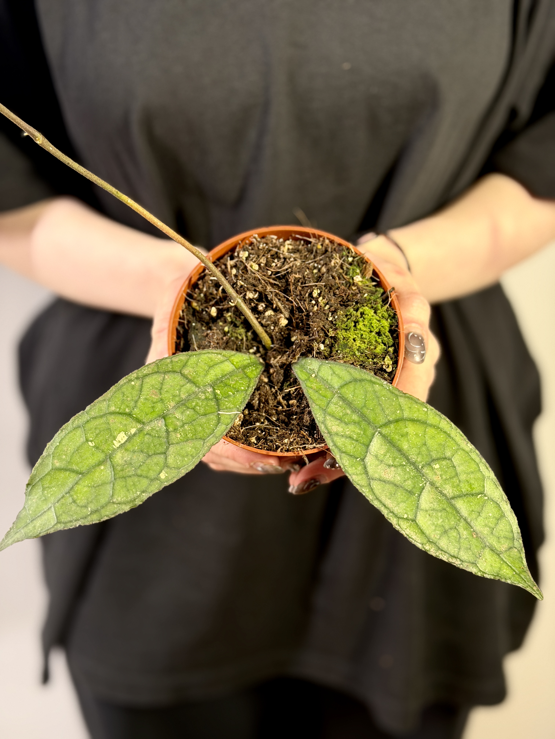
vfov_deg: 39.7
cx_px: 278
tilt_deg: -29.5
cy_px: 370
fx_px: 1026
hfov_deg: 30.3
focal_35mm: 48
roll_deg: -0.1
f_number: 1.78
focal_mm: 6.76
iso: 160
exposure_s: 1/60
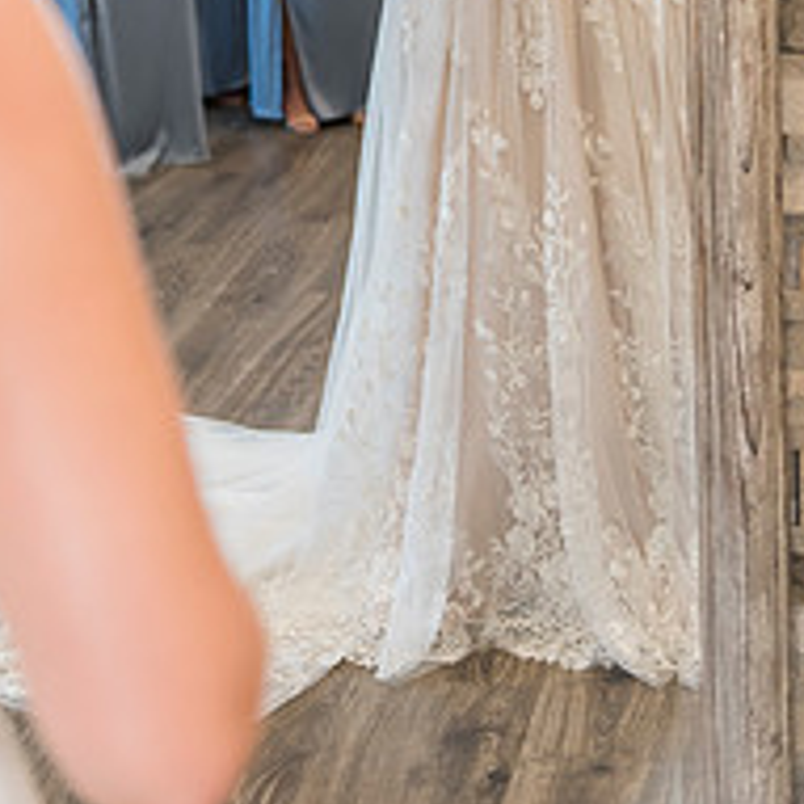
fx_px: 2365
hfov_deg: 19.3
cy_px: -126
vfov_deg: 18.4
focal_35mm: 90
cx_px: 320
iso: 1000
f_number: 2.8
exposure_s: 1/160
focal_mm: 45
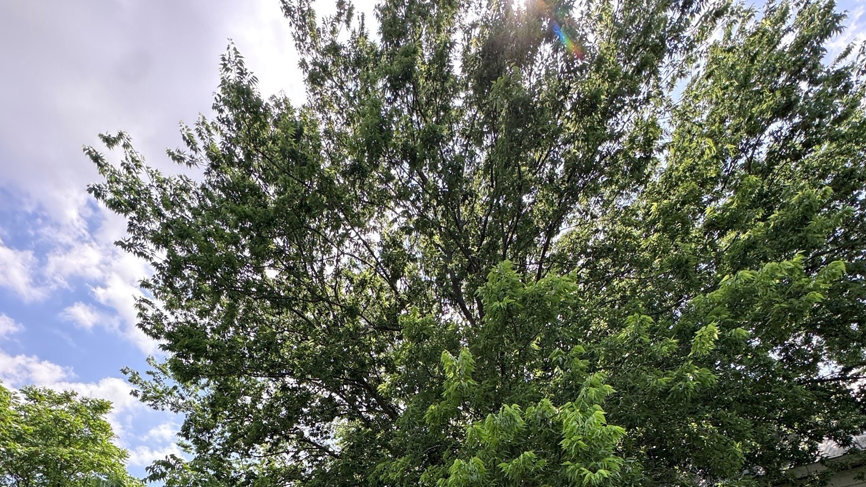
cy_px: 555
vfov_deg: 40.0
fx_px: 505
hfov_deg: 81.2
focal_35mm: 22
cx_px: 430
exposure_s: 1/312
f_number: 2.2
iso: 40
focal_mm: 2.22
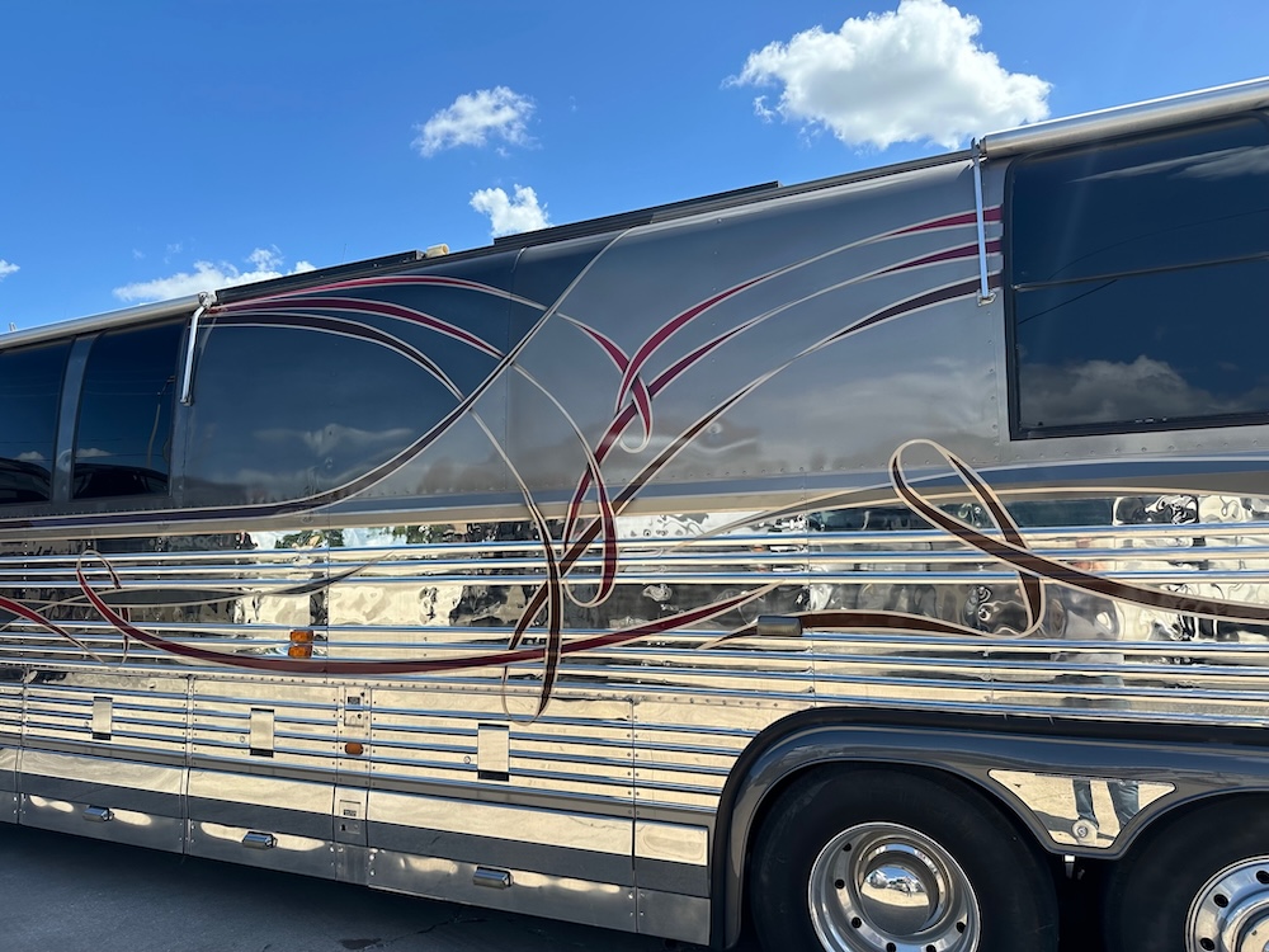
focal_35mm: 24
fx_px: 880
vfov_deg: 56.8
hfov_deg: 71.6
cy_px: 476
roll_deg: +2.8
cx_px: 634
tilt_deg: +4.2
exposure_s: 1/3058
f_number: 1.78
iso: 80
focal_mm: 6.86
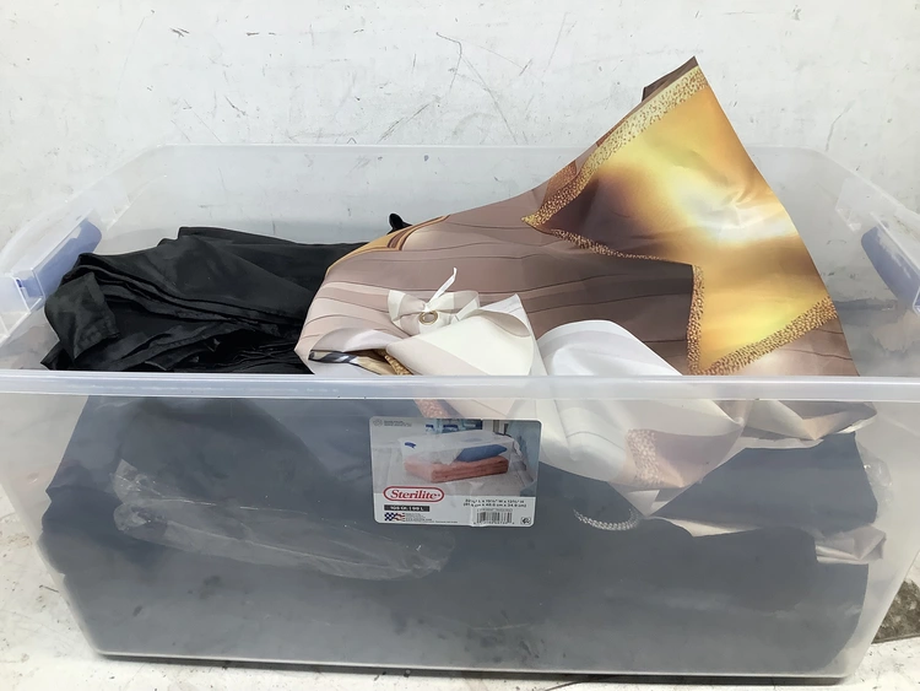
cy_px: 346
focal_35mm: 31
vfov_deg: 45.5
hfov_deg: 58.3
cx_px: 460
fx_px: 824
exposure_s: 1/120
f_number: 2.4
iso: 100
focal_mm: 3.3
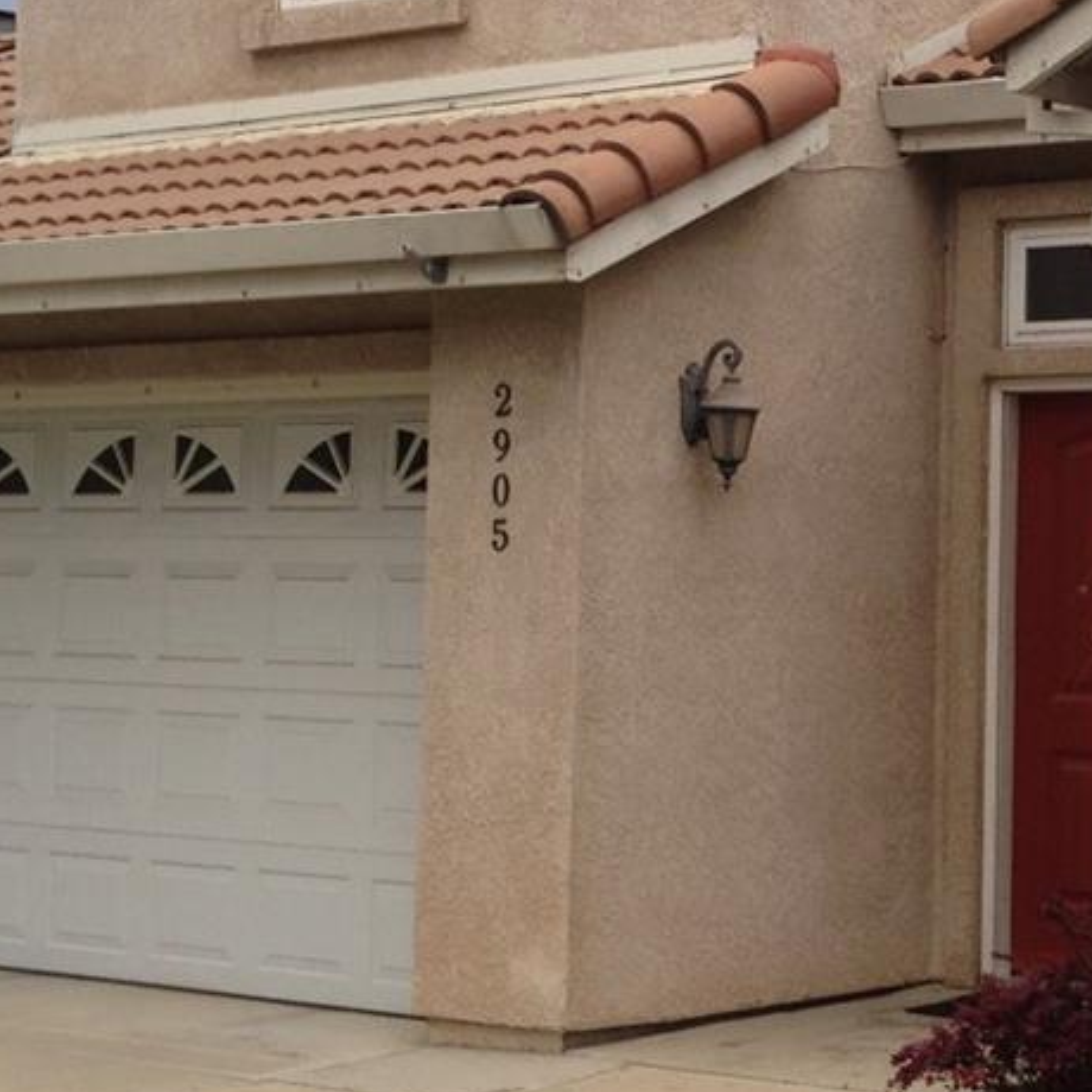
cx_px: 1223
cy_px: 484
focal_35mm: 95
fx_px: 3391
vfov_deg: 18.3
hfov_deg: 17.6
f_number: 2.4
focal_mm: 4.12
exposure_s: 1/257
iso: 50
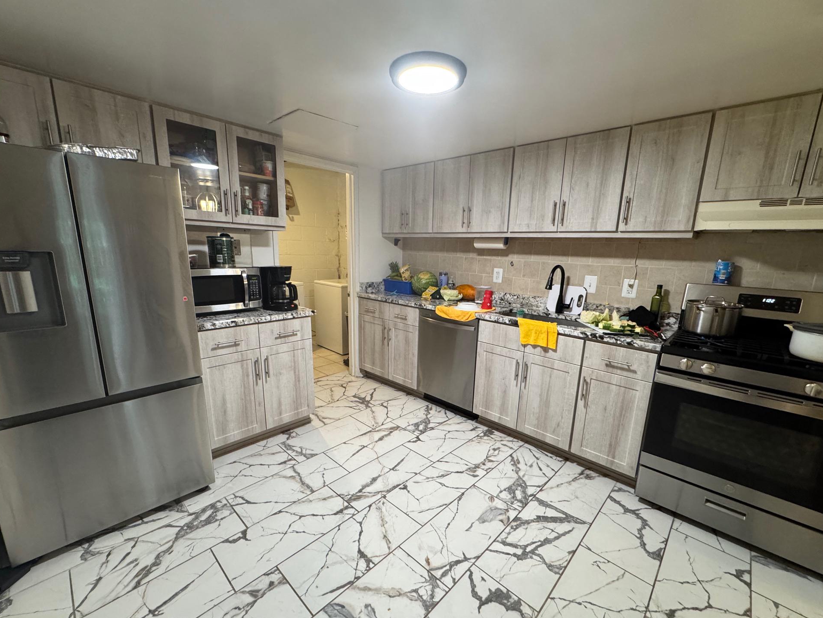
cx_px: 422
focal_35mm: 15
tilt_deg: -12.8
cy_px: 324
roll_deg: -2.1
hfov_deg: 98.1
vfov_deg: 81.7
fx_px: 357
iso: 320
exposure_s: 1/60
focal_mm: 2.22
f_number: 2.2
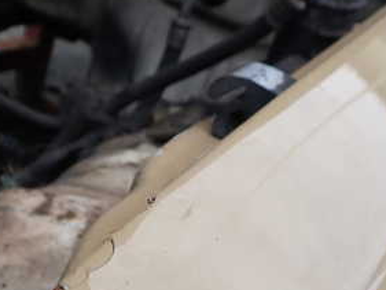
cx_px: 85
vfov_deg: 22.3
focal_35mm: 64
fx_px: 714
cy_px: 268
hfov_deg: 29.7
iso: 100
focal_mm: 5.4
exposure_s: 1/500
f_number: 3.2
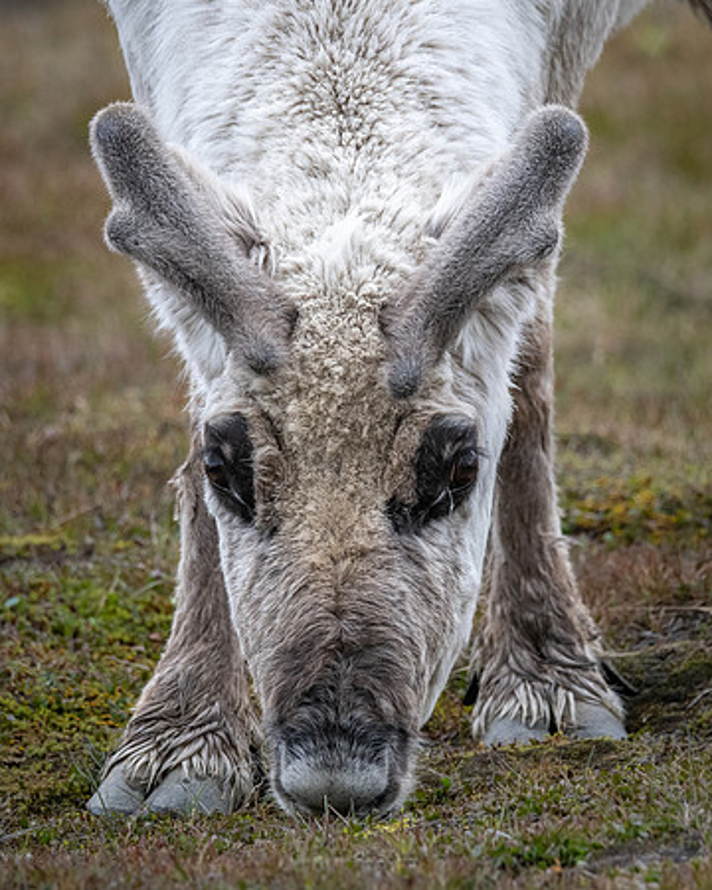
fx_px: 24723
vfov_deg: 2.1
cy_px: 391
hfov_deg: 1.6
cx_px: 472
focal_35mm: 939
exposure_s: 1/1000
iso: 1600
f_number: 8
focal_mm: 550
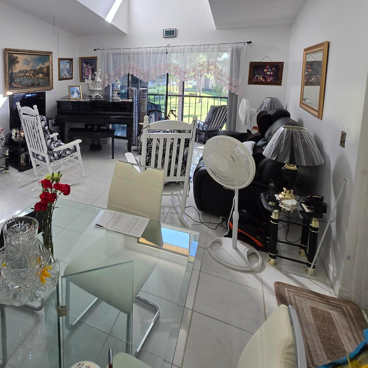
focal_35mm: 23
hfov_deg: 62.2
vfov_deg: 64.2
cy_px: 103
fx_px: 277
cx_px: 79
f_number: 2.2
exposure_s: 1/60
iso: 40
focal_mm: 1.7
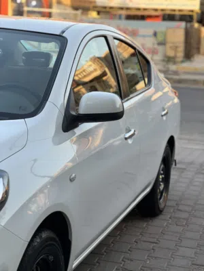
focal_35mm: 77
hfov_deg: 19.1
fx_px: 605
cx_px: 102
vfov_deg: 25.3
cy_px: 136
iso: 64
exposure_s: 1/121
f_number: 2.8
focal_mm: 9
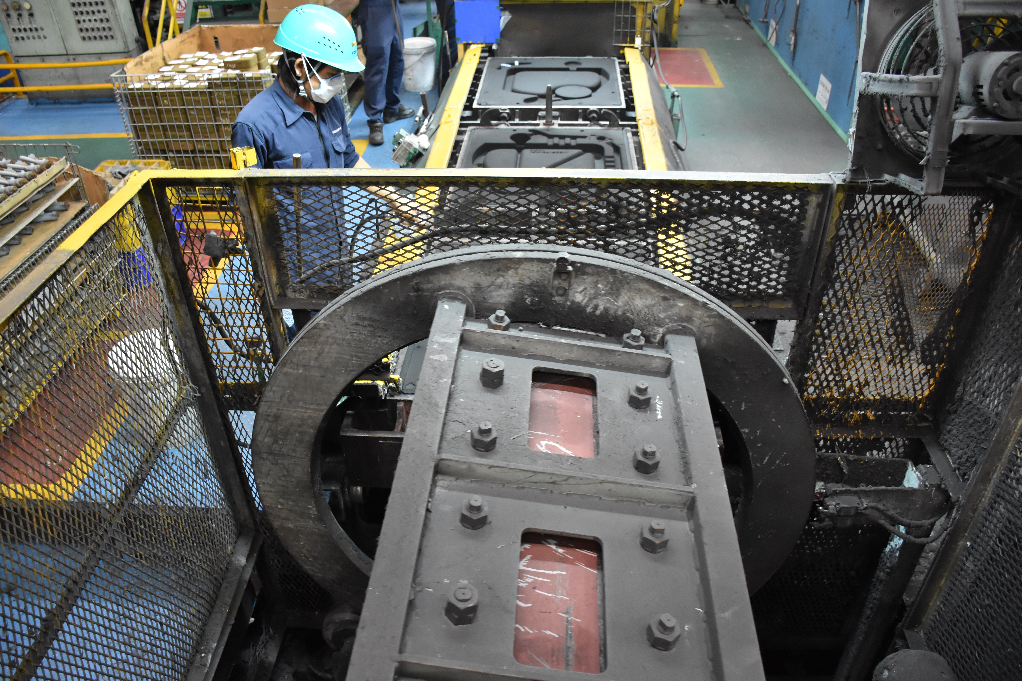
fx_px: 766
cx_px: 511
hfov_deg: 67.4
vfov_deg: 47.9
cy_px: 340
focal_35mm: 27
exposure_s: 1/60
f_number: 3.5
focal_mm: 18
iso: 3200
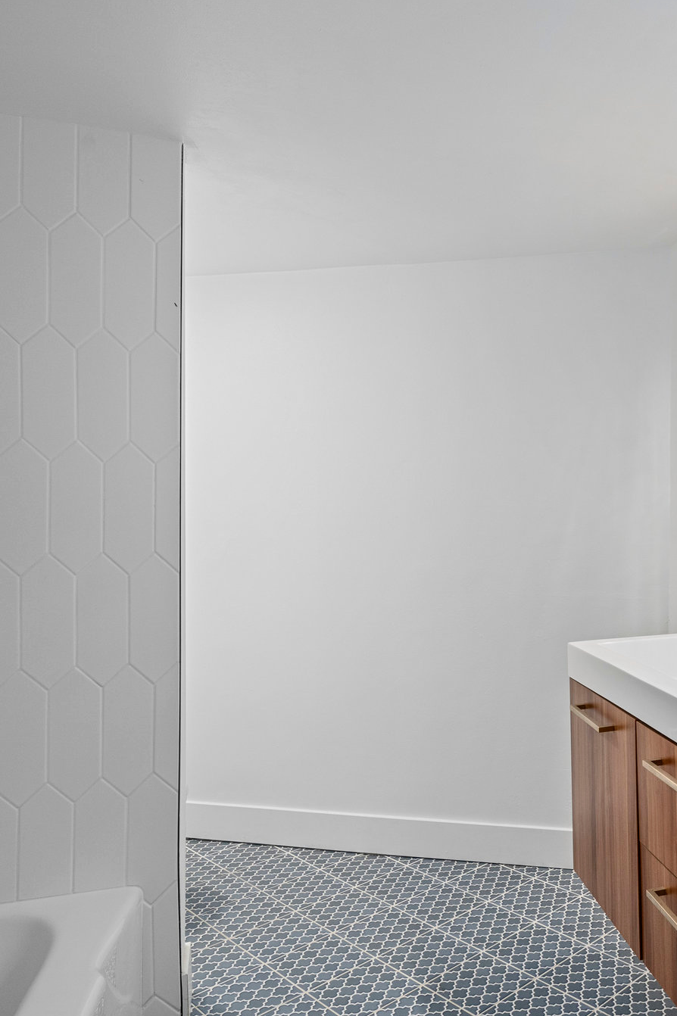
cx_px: 600
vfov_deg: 63.7
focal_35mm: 29
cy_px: 508
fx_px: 818
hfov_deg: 41.6
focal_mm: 19
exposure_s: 1/8
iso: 320
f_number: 9
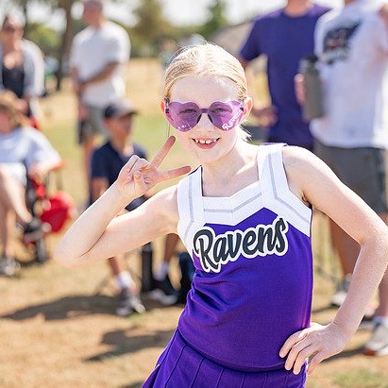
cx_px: 209
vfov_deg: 16.9
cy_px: 169
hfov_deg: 16.9
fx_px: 1306
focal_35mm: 103
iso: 100
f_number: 2.8
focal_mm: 70
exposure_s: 1/1000
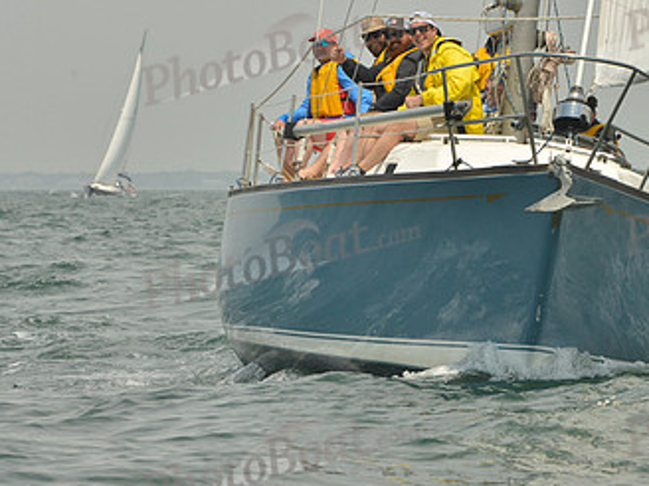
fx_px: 5418
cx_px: 524
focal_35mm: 289
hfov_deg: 6.8
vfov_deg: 5.1
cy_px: 129
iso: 560
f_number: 13
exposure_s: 1/1250
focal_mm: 170
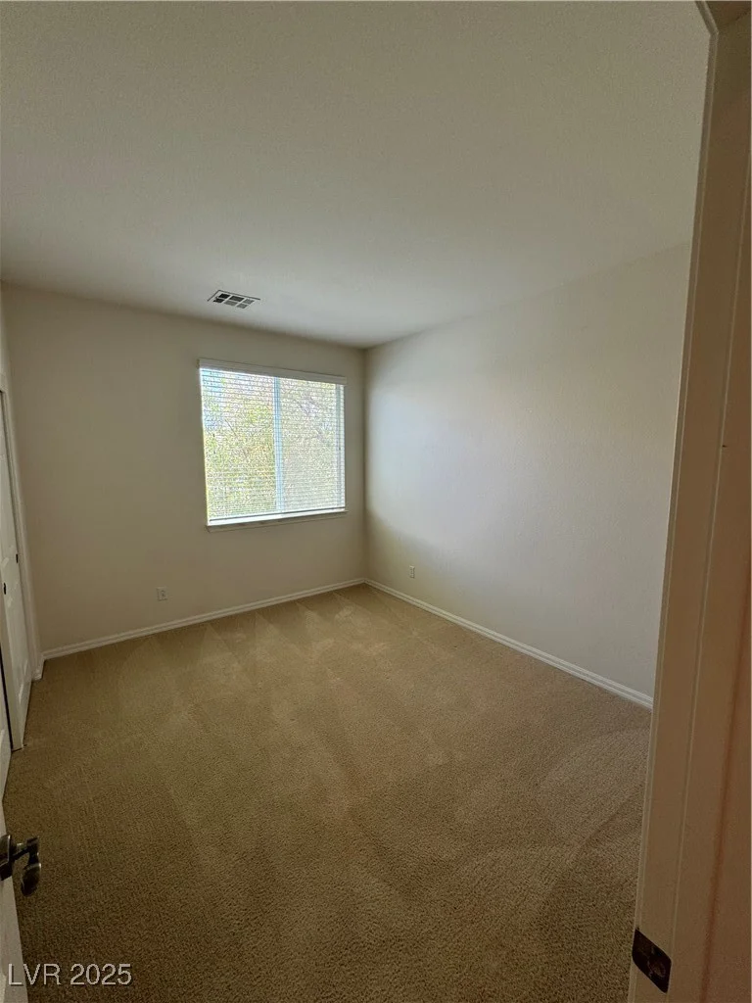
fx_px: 406
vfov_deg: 102.1
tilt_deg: -4.9
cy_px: 502
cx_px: 376
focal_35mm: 14
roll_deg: -1.4
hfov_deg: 85.7
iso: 50
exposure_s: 1/99
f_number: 2.2
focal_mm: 2.22
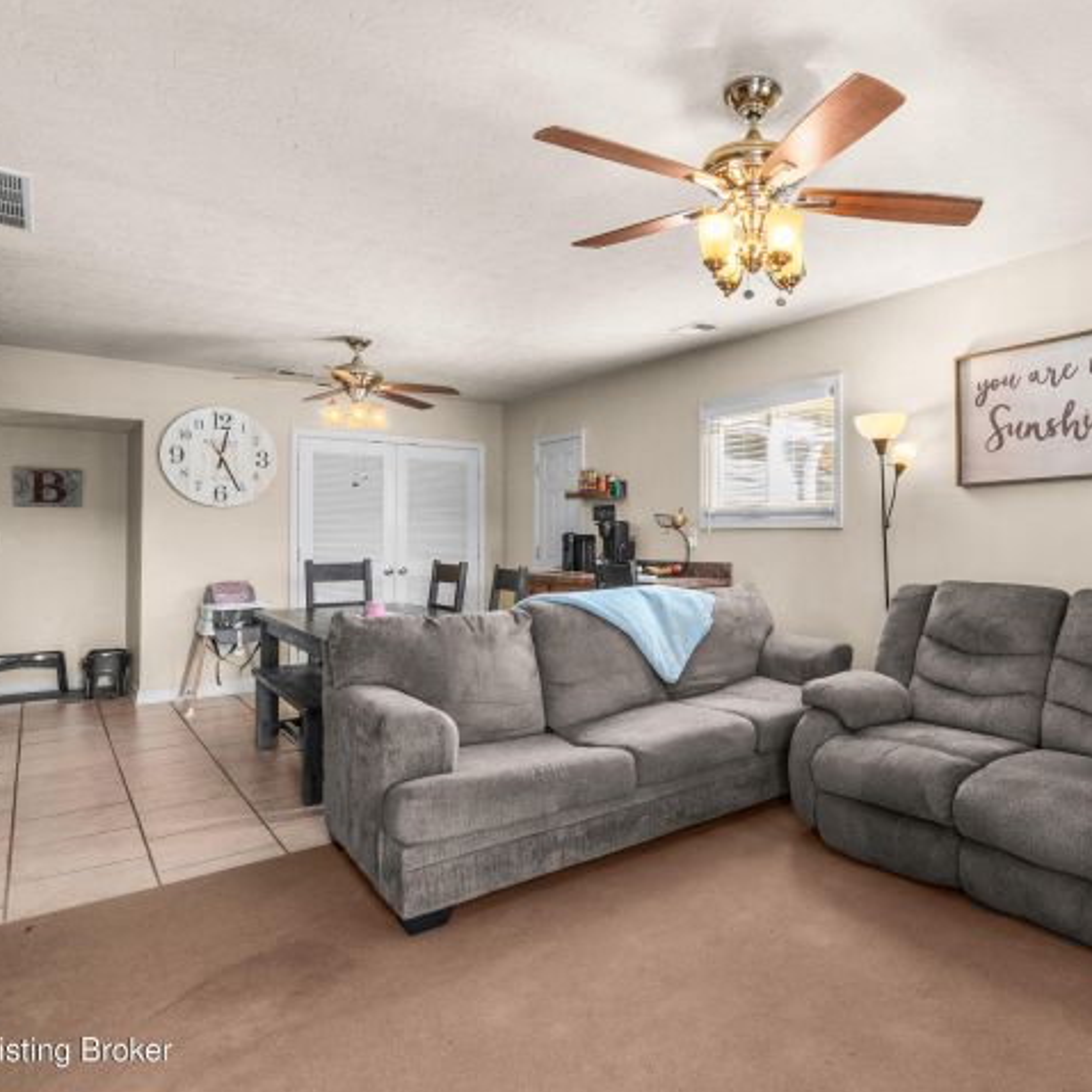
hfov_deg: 72.5
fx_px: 714
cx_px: 731
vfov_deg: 74.8
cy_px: 530
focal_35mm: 20
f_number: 8
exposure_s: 1/4
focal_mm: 10
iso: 400
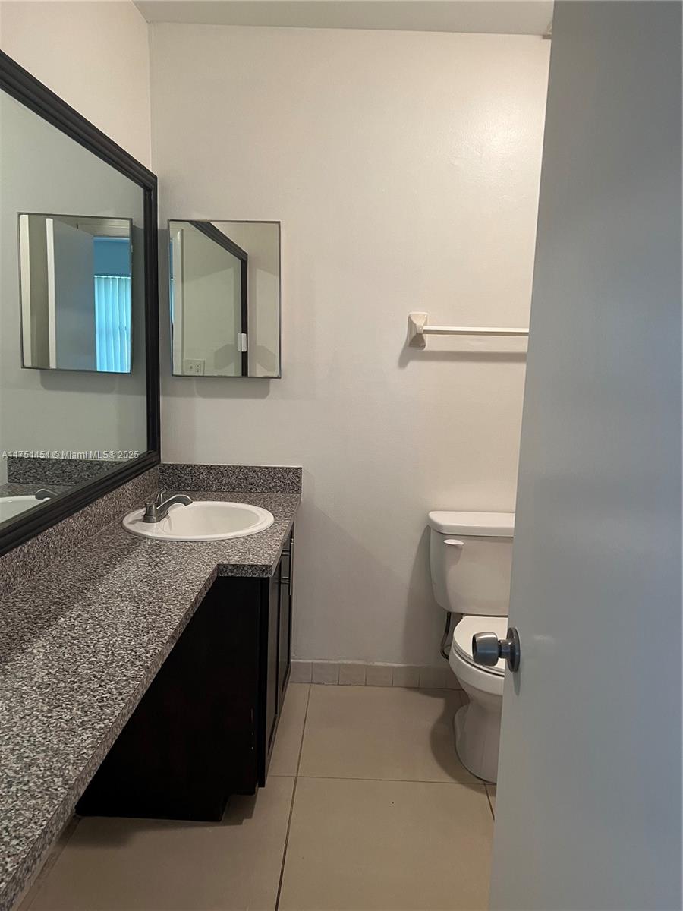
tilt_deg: -6.4
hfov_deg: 53.1
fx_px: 684
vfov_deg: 67.3
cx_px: 342
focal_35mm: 26
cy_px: 456
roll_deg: -2.1
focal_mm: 5.7
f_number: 1.5
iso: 160
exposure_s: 1/60
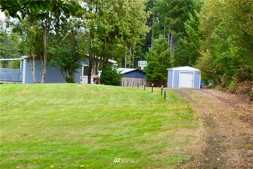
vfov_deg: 20.6
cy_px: 84
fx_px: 464
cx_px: 126
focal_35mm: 66
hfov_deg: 30.5
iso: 400
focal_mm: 44
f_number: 10
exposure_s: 1/200
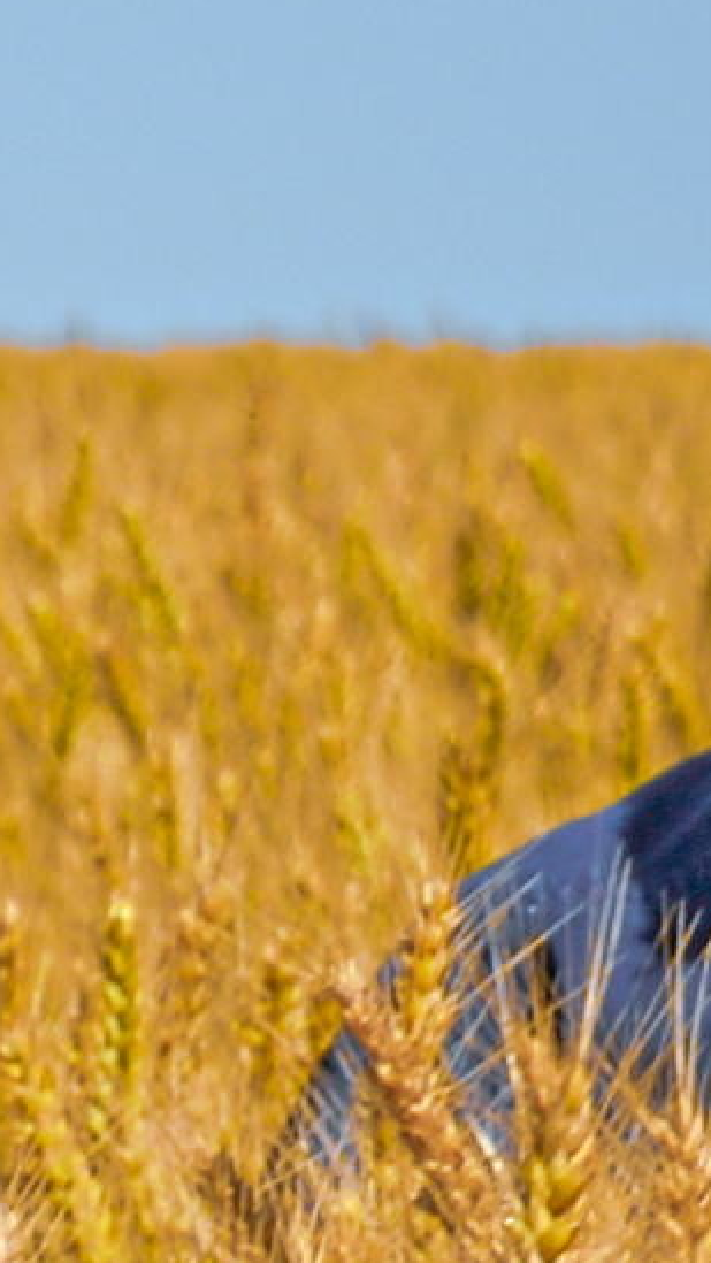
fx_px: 29983
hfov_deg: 1.3
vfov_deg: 2.4
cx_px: -2071
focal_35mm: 895
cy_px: 357
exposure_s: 1/320
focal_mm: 78
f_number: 9
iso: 100
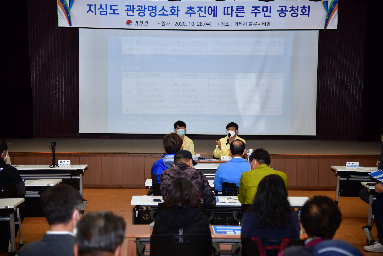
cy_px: 128
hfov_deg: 26.0
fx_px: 830
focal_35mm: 78
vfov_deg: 17.5
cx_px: 192
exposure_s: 1/200
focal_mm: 78
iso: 400
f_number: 4
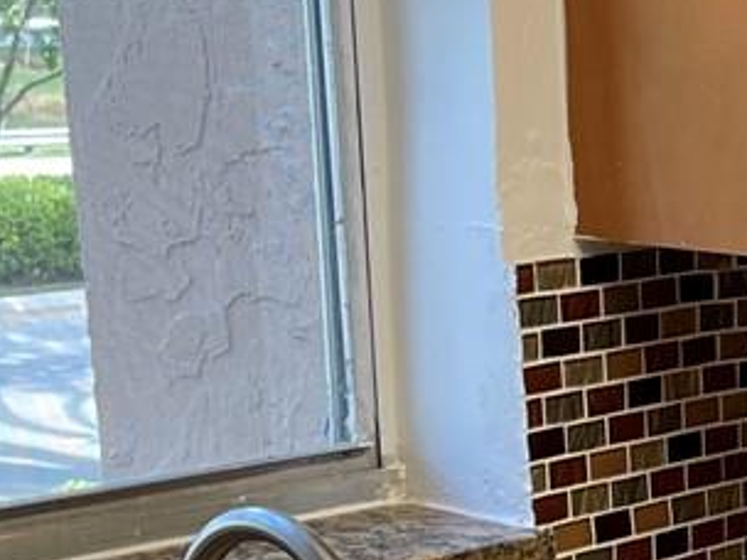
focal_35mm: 137
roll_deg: -1.4
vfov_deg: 10.2
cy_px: 987
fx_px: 2956
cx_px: 1290
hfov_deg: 13.2
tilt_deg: -19.4
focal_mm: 5.1
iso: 100
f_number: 1.6
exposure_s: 1/120
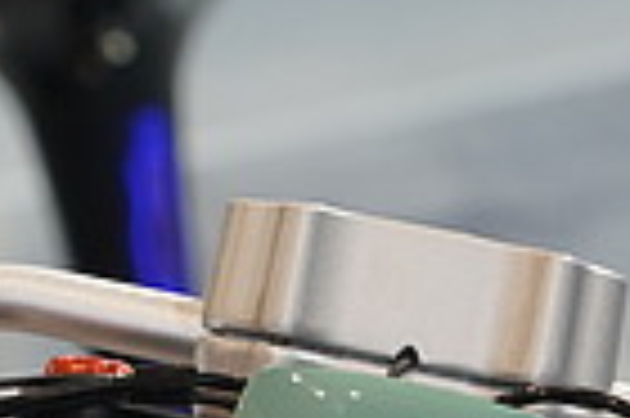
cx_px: 562
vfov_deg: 2.8
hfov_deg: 4.3
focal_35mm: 480
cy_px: 1079
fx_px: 8390
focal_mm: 86
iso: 800
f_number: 4
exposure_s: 1/100
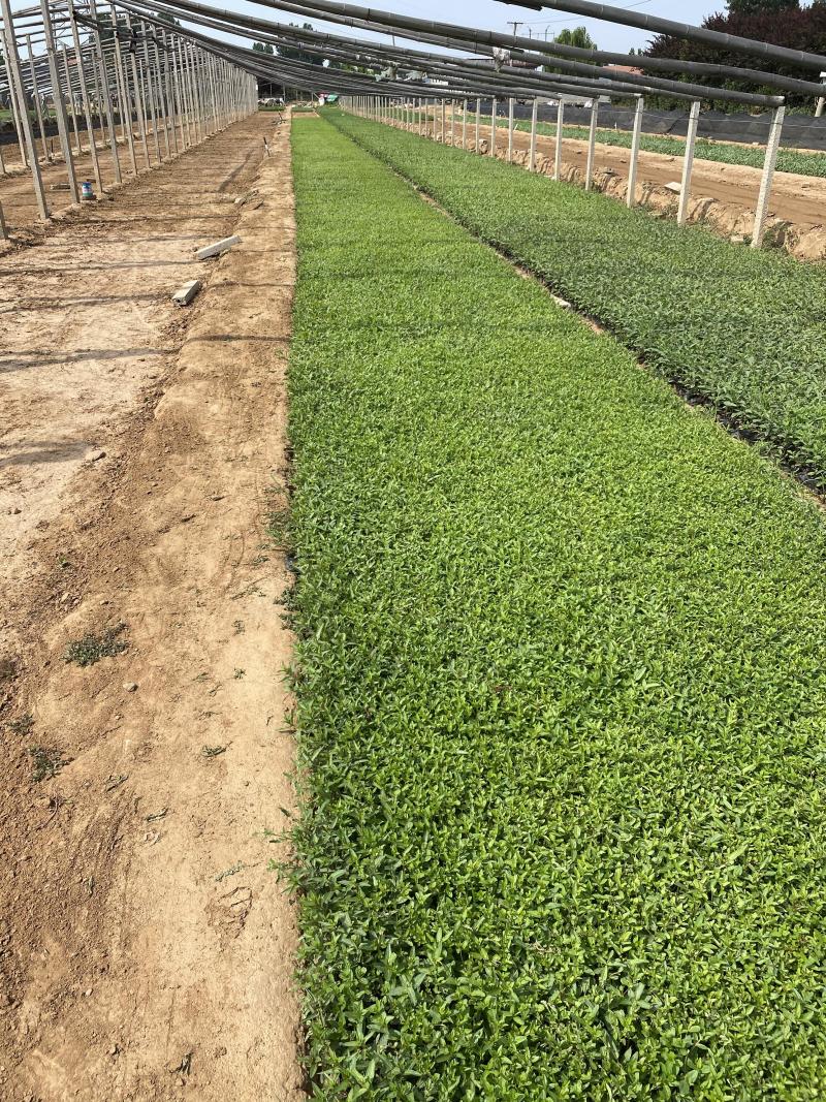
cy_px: 551
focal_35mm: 26
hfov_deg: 53.1
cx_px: 413
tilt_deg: -26.1
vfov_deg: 67.3
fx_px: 827
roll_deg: +1.0
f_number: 1.8
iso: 32
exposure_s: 1/2028
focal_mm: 4.25
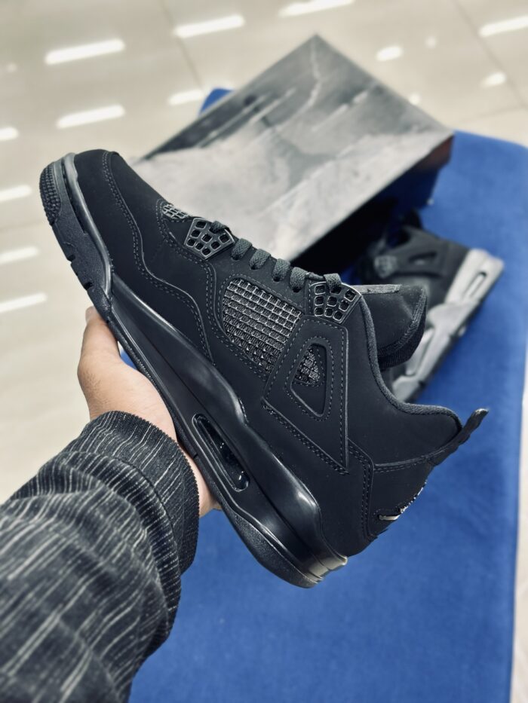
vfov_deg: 39.7
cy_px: 352
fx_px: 976
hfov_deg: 30.3
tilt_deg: -56.2
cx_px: 264
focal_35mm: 48
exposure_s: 1/50
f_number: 1.78
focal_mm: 6.86
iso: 125
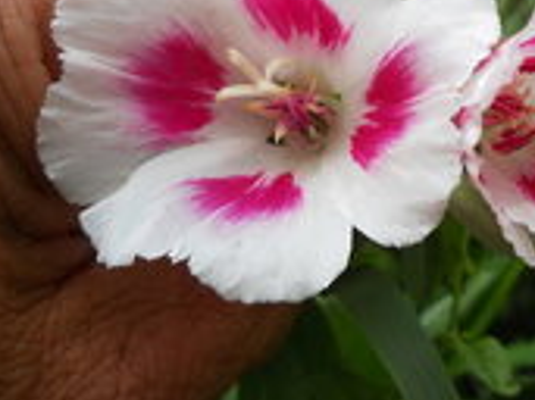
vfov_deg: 17.4
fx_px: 1297
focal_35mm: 84
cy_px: 61
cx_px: 463
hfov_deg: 22.8
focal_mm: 6.72
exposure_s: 1/125
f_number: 3.1
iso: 80
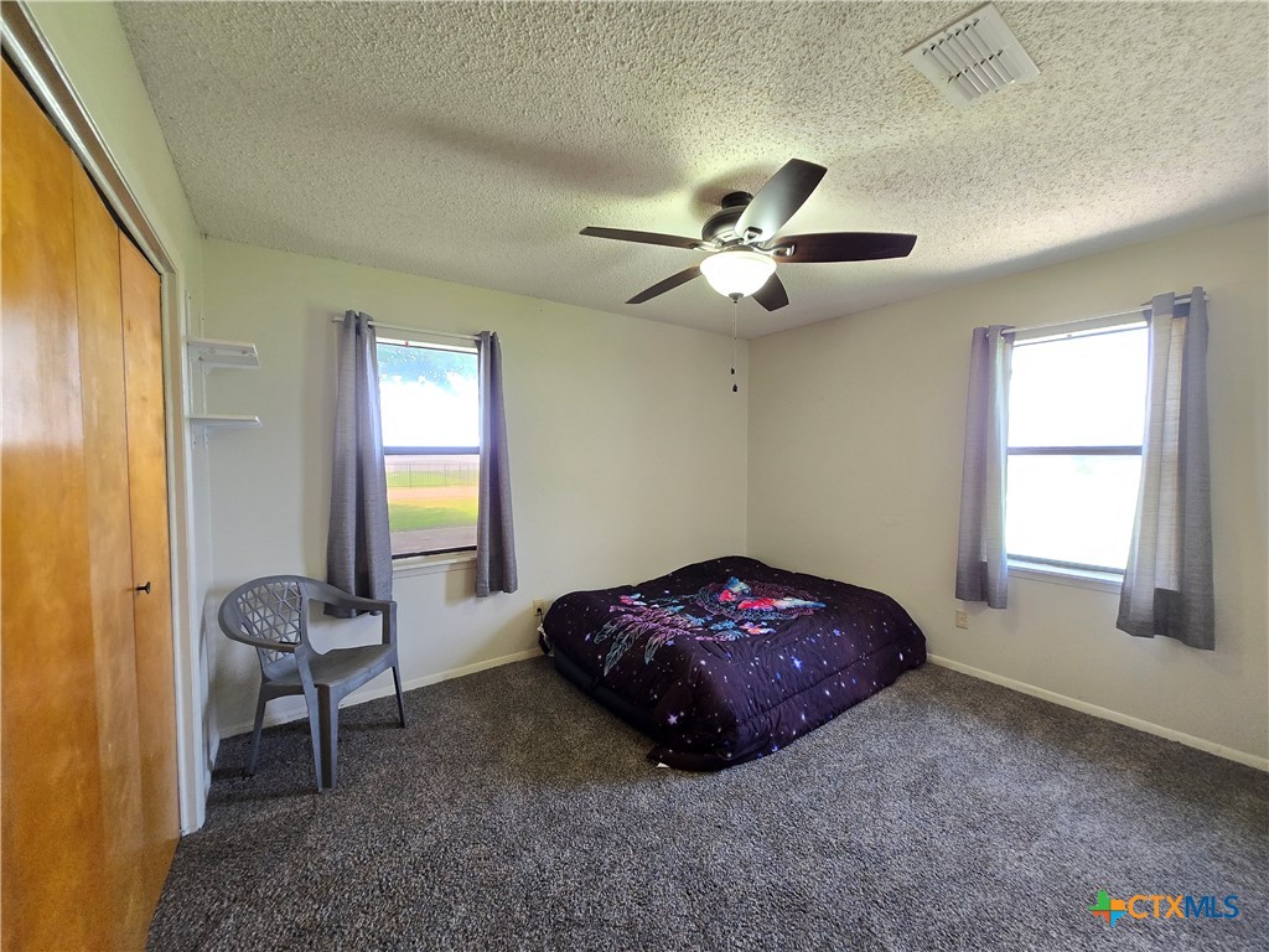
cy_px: 476
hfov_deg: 106.2
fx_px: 477
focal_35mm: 13
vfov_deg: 89.9
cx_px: 634
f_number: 2.2
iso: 200
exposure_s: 1/60
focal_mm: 1.7
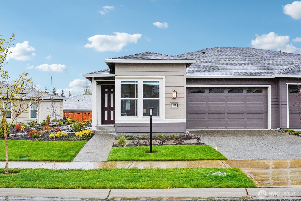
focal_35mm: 42
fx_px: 351
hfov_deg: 46.4
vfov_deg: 31.9
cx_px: 150
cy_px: 100
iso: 200
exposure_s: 1/125
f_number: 8
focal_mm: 28
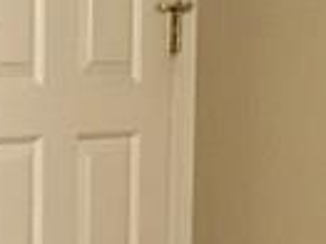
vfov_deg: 6.3
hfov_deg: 8.5
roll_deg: +1.1
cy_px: 535
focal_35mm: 227
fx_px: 2136
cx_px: -217
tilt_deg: -12.3
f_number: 2.2
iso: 200
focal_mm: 4.15
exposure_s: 1/15
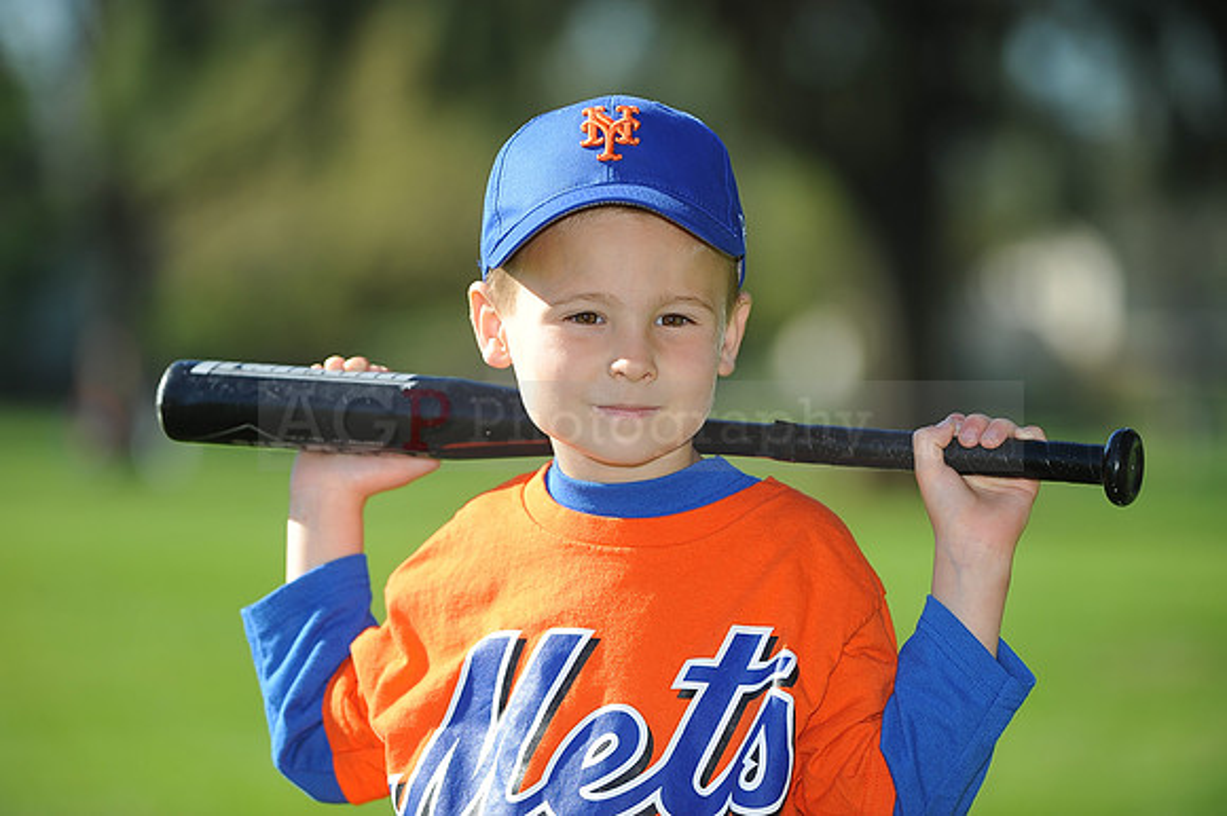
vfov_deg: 6.9
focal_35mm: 200
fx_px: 6813
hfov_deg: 10.3
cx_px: 614
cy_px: 408
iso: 200
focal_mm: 200
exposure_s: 1/1000
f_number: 4.5
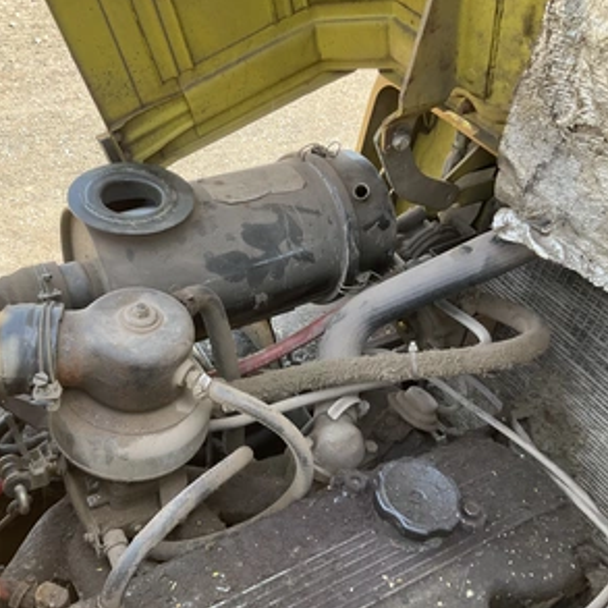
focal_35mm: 35
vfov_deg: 47.2
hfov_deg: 46.9
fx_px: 696
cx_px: 243
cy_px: 305
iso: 25
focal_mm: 3
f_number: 1.8
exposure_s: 1/122
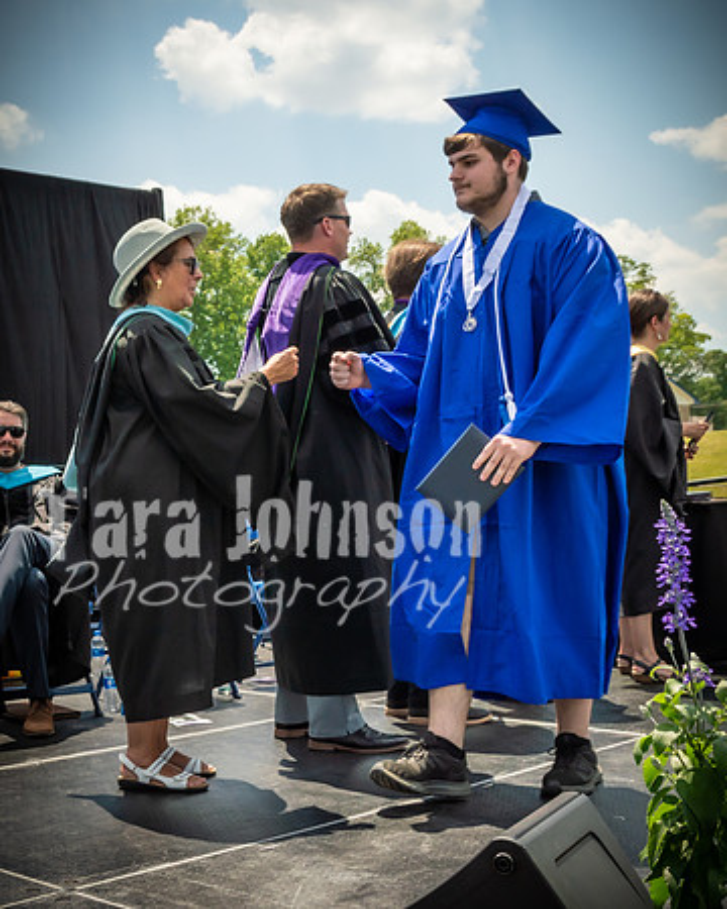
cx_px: 109
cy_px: 493
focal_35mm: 50
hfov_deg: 29.2
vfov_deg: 37.2
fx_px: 1350
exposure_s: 1/800
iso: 200
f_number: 7.1
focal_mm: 19
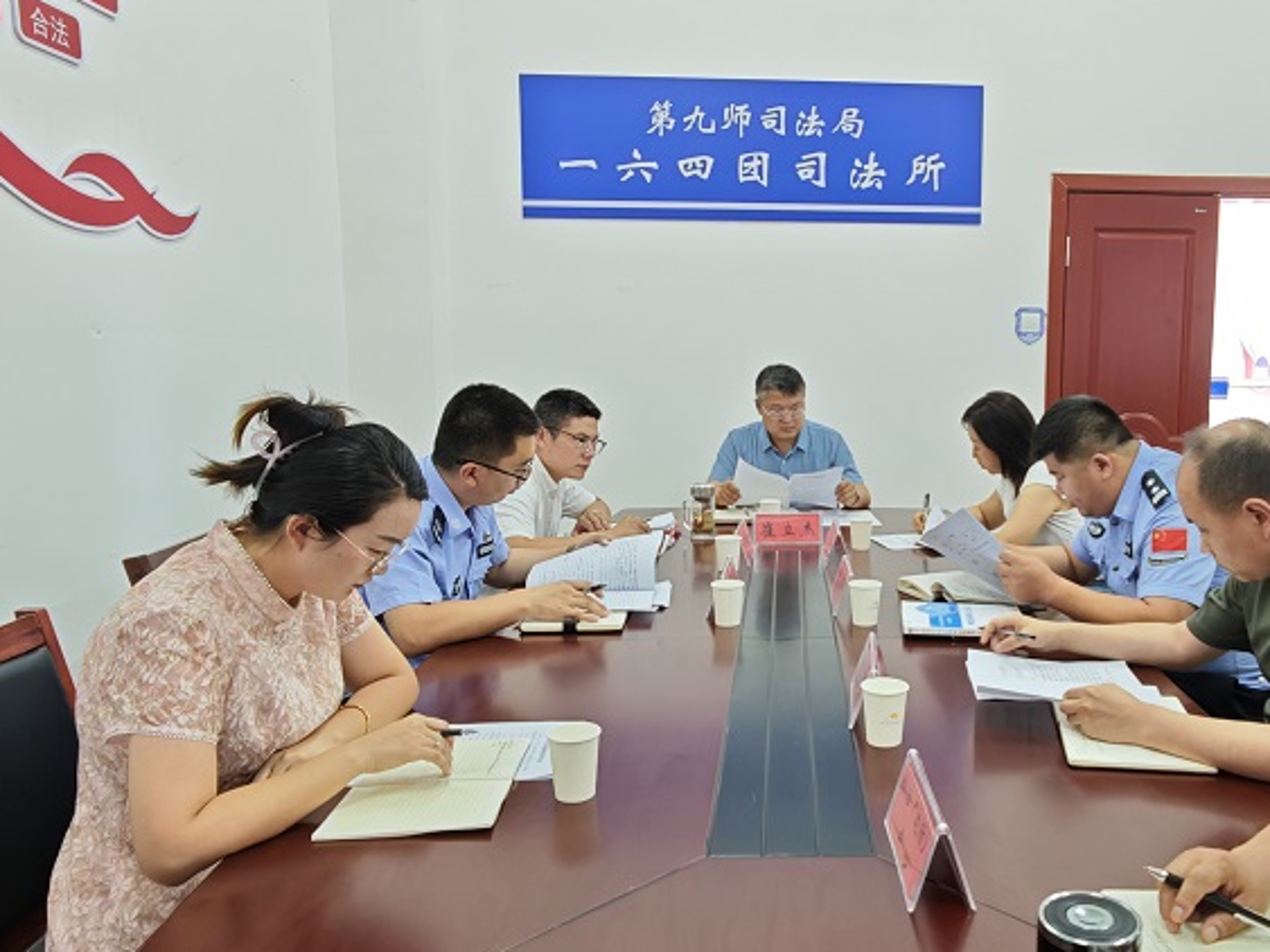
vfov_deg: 51.3
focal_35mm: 27
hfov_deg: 64.1
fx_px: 990
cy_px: 465
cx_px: 814
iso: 320
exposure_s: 1/33.3
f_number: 2.2
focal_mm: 2.13
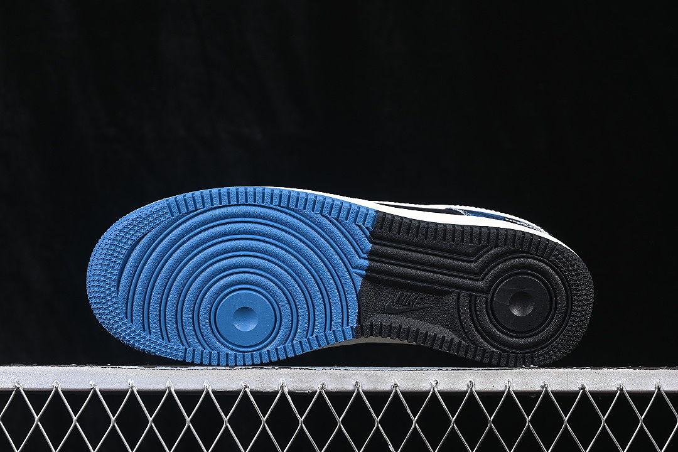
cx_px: 339
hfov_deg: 27.0
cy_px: 226
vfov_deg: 18.2
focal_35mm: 75
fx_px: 1412
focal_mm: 50
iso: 160
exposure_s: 1/60
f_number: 6.3
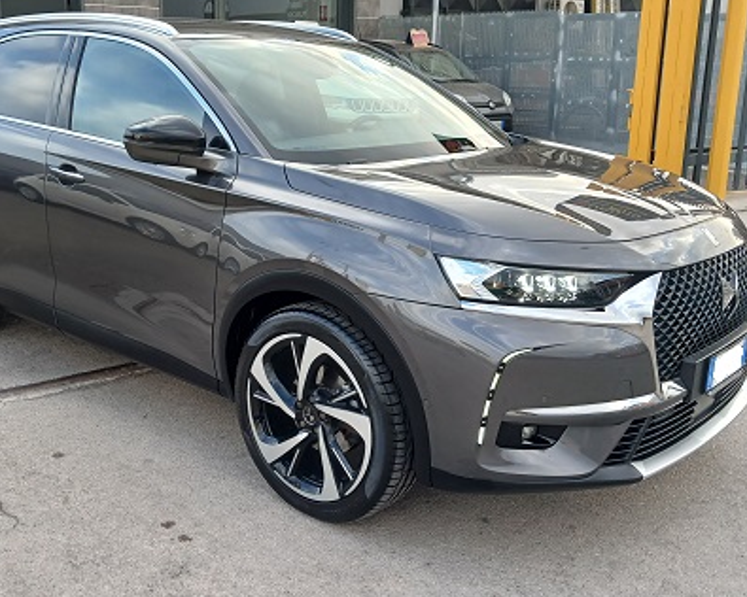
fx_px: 884
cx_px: 263
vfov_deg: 37.3
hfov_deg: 45.3
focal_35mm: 40
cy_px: 268
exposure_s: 1/100
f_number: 1.8
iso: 40
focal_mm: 3.98
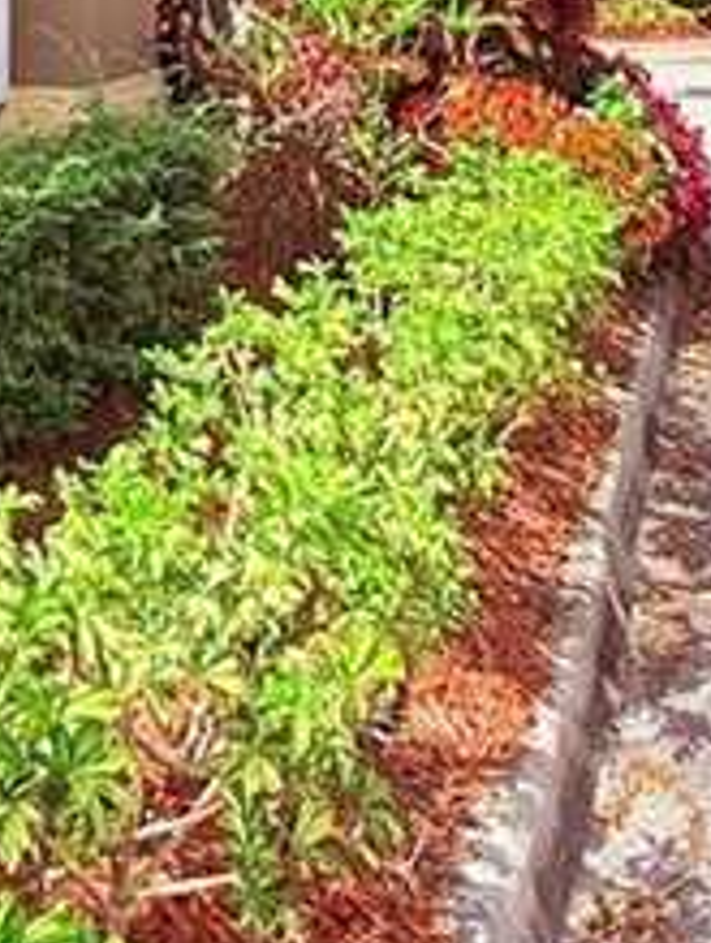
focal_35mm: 68
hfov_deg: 21.2
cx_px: 69
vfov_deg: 24.7
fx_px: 1857
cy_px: -288
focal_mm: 2.22
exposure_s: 1/1961
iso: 50
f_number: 2.2
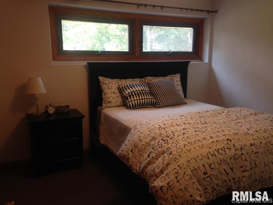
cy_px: 102
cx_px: 136
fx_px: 260
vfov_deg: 43.0
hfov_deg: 55.3
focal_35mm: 33
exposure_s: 1/20
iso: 50
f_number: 2.4
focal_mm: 4.12
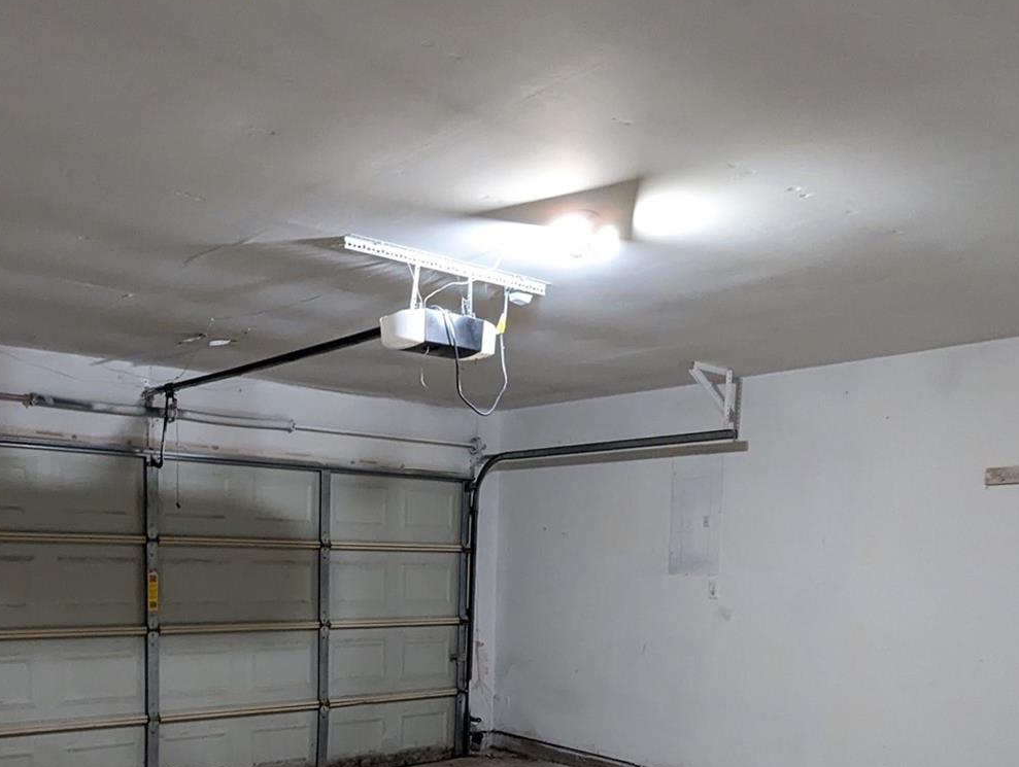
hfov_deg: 55.1
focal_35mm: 33
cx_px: 450
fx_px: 973
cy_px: 647
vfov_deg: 40.7
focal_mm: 2.35
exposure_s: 1/60
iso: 340
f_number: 2.2
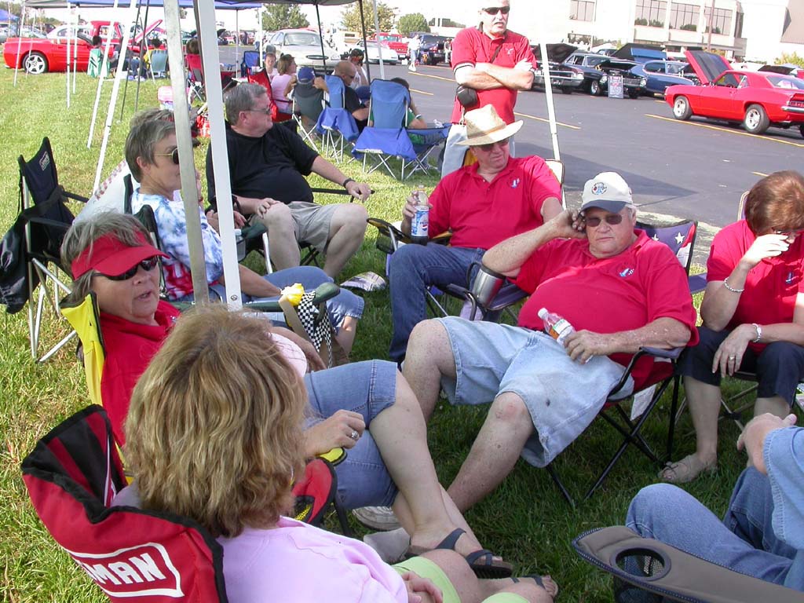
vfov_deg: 37.7
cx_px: 402
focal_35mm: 38
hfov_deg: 49.0
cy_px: 302
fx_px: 883
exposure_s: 1/166
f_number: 5.3
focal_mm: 7.85
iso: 100
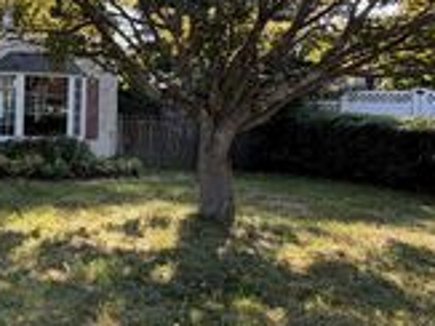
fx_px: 540
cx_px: -48
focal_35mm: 43
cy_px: 122
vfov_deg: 33.4
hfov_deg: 36.7
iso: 50
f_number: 2.2
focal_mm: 2.22
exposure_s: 1/300
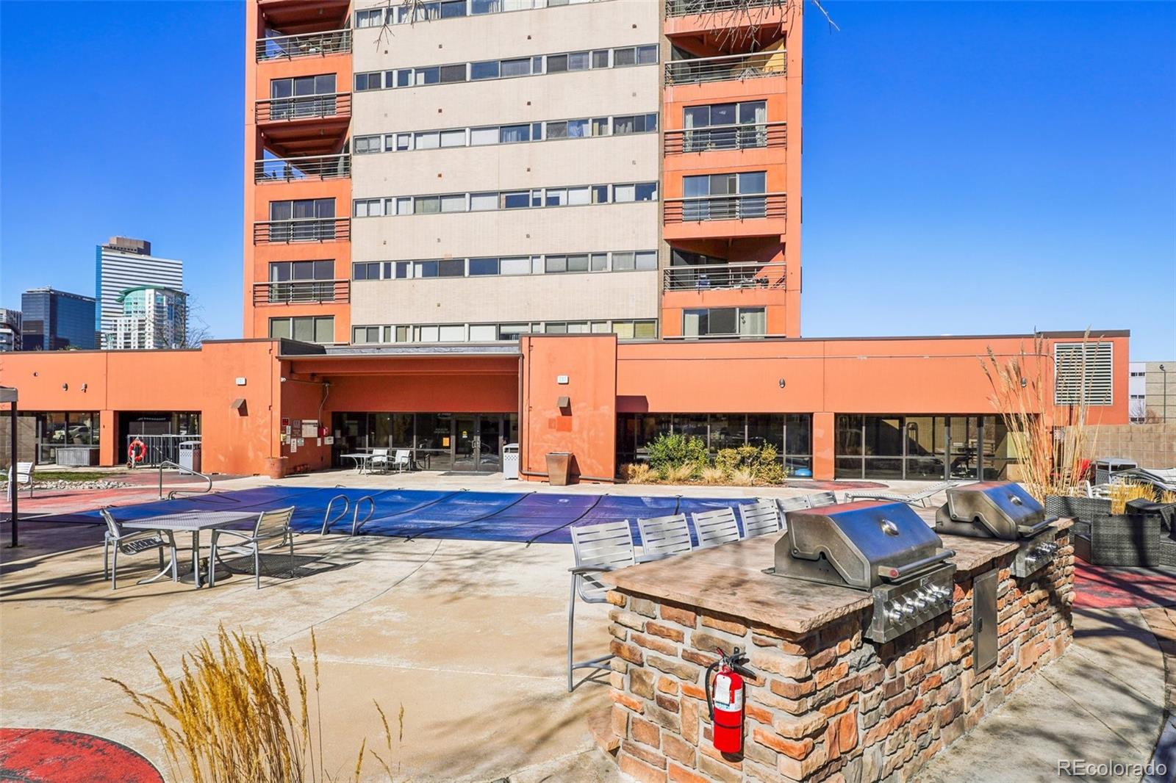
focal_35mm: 20
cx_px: 588
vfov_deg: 63.2
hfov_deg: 85.4
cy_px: 392
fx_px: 637
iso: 100
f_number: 8
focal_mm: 13
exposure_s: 1/750
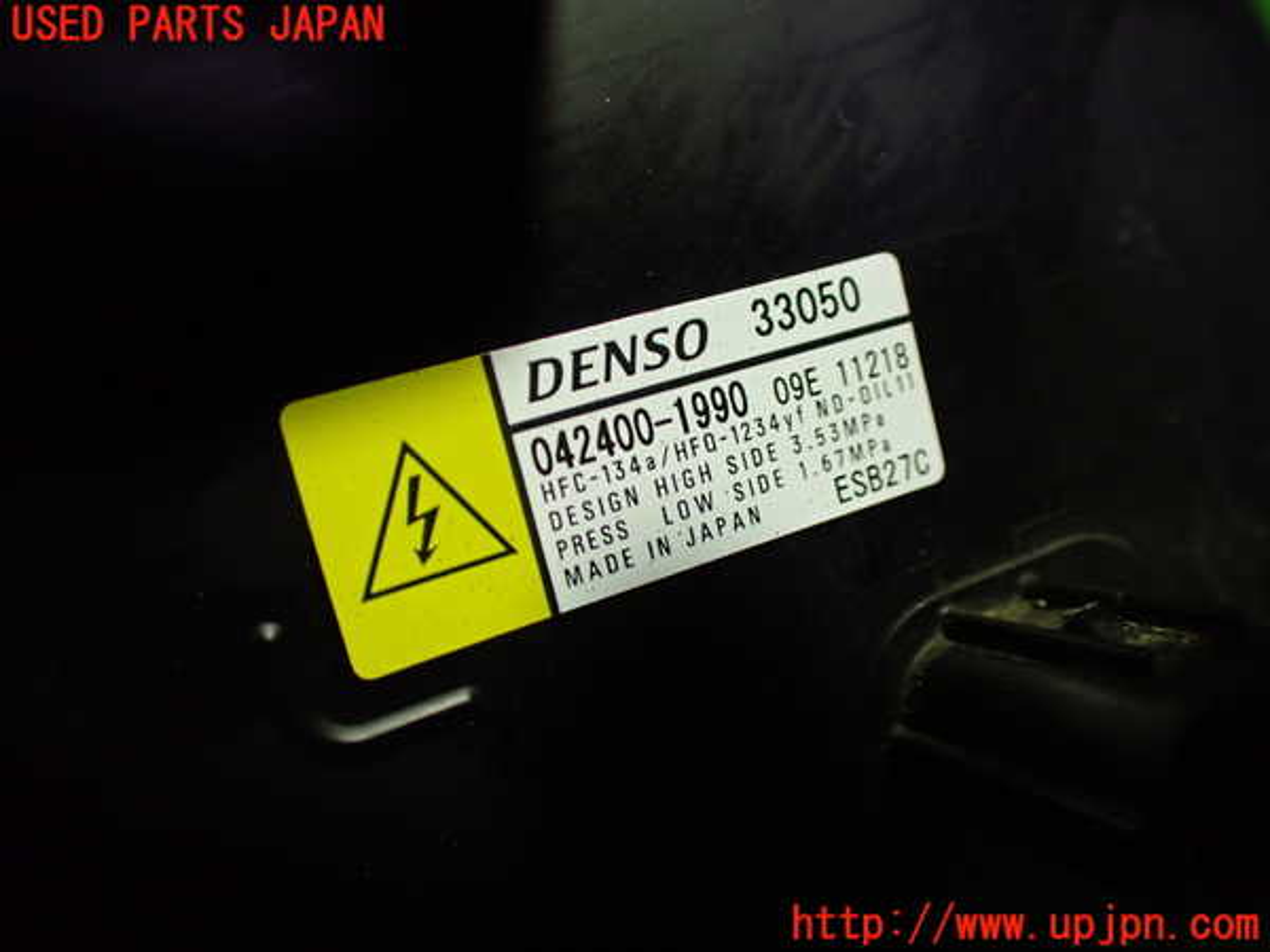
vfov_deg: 46.8
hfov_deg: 60.0
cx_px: 635
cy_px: 476
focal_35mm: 30
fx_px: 1101
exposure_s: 1/125
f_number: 2.3
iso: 640
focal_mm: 5.4
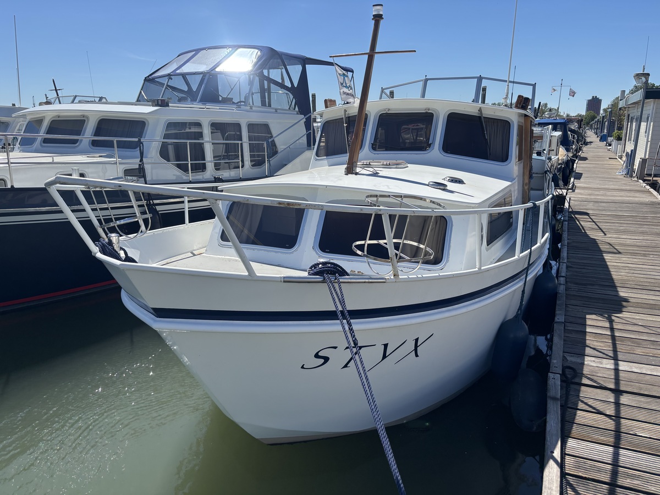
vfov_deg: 53.1
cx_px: 330
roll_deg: -0.2
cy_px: 248
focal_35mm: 26
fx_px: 496
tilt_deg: -13.6
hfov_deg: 67.3
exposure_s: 1/3534
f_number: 1.6
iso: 50
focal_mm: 5.96
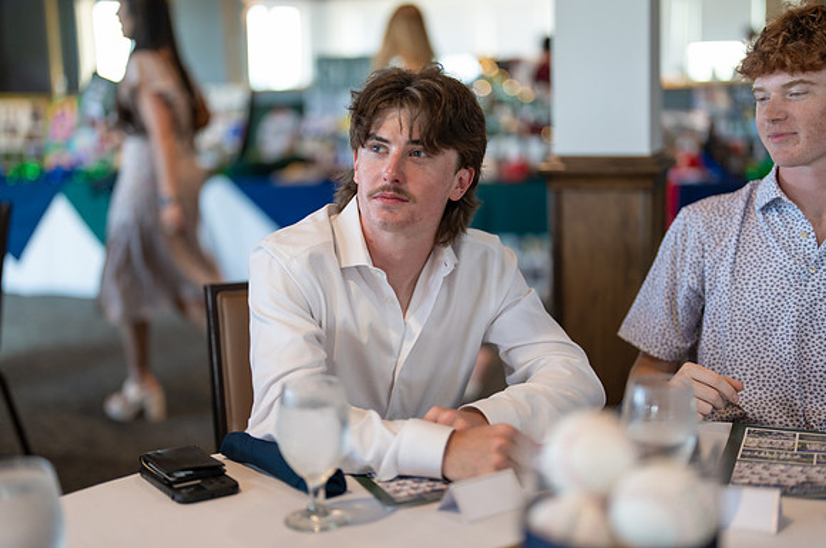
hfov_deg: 39.3
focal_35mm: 50
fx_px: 1156
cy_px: 274
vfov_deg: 26.7
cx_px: 414
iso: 250
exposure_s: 1/320
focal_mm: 50
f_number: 1.2
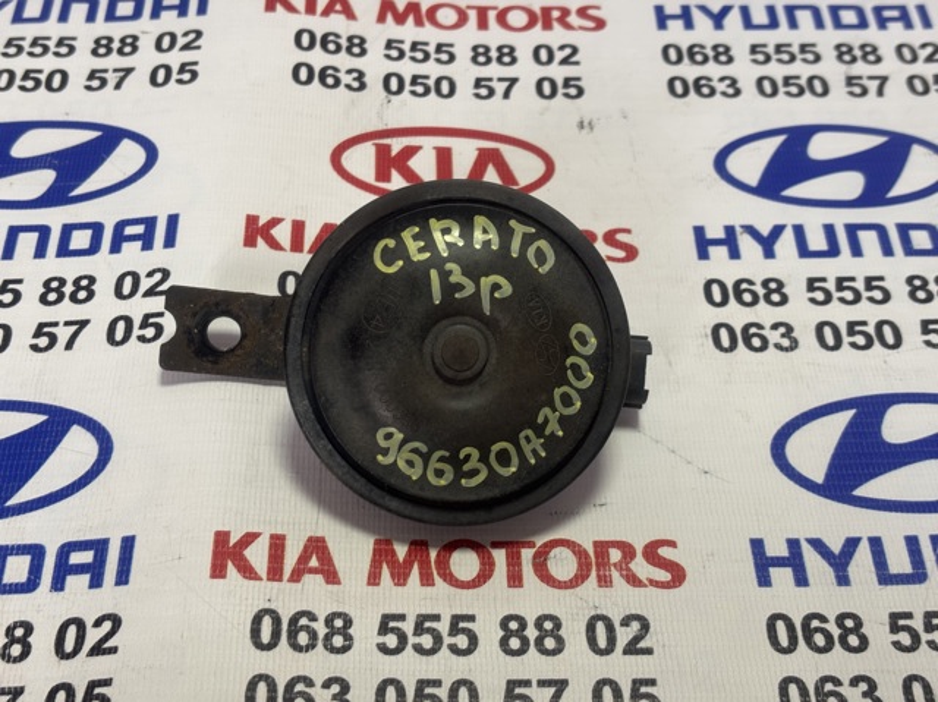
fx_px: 1408
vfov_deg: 28.0
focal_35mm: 52
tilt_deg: -50.6
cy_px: 351
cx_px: 469
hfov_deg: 36.8
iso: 64
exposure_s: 1/50
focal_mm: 5.96
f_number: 1.6
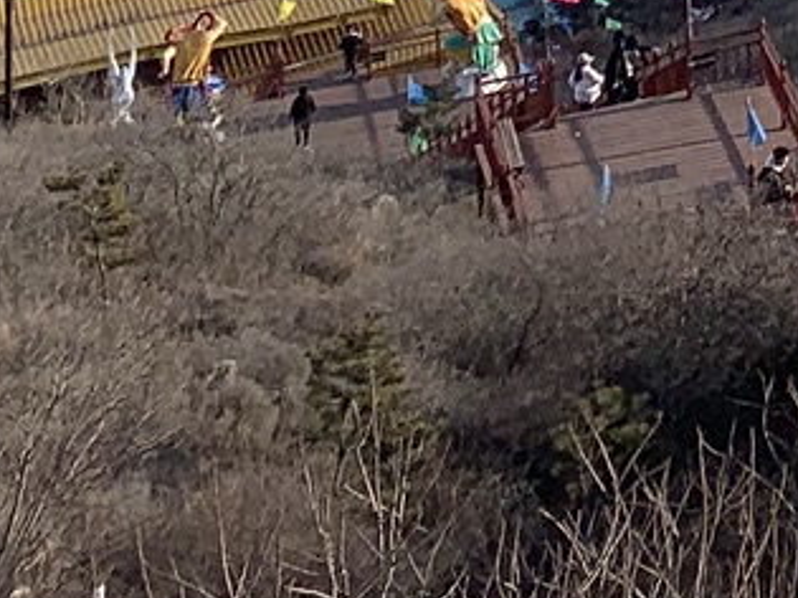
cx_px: 1695
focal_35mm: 165
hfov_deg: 10.8
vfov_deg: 7.7
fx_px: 3802
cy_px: -1280
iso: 25
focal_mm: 4.25
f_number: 1.8
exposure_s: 1/1916
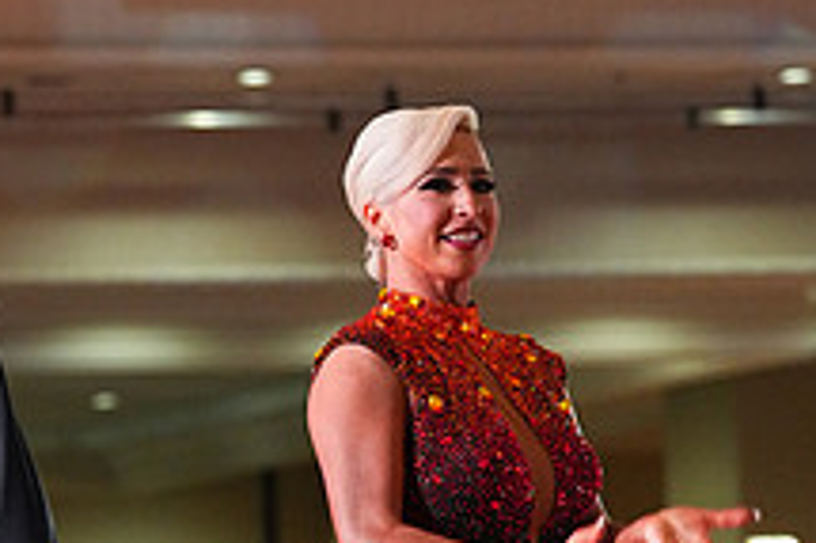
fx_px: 7225
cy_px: 759
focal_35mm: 319
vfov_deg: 4.3
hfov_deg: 6.5
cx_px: 104
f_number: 4.5
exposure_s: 1/400
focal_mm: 118
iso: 6400
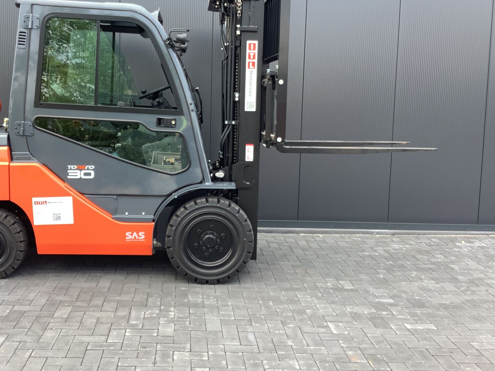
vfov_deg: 34.3
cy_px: 159
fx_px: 601
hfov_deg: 44.5
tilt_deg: -6.4
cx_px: 192
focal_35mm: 42
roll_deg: -1.3
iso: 25
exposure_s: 1/136
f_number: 2.4
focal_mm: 3.3
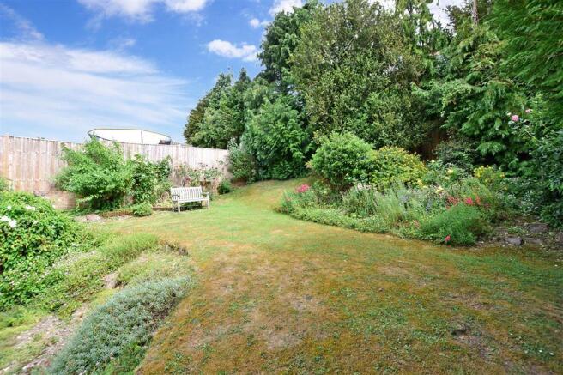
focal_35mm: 15
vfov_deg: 77.3
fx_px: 235
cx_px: 282
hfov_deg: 100.4
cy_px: 188
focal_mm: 10
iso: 400
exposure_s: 1/320
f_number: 7.1
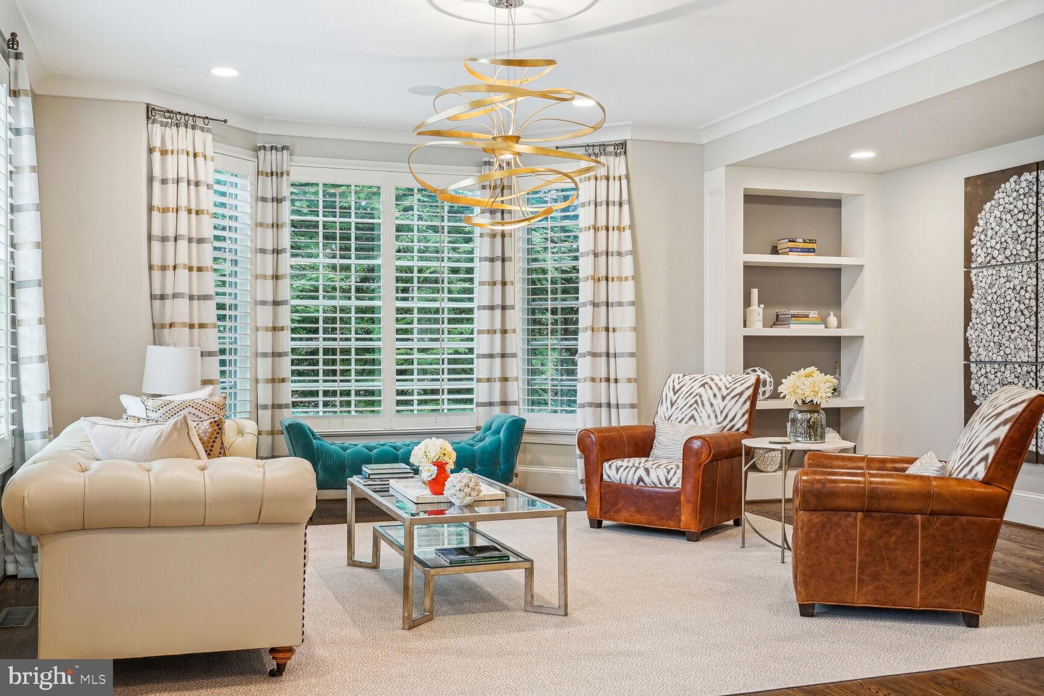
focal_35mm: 35
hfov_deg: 54.4
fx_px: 1015
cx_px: 522
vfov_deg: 37.9
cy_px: 348
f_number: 9
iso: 800
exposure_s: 1/40
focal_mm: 35
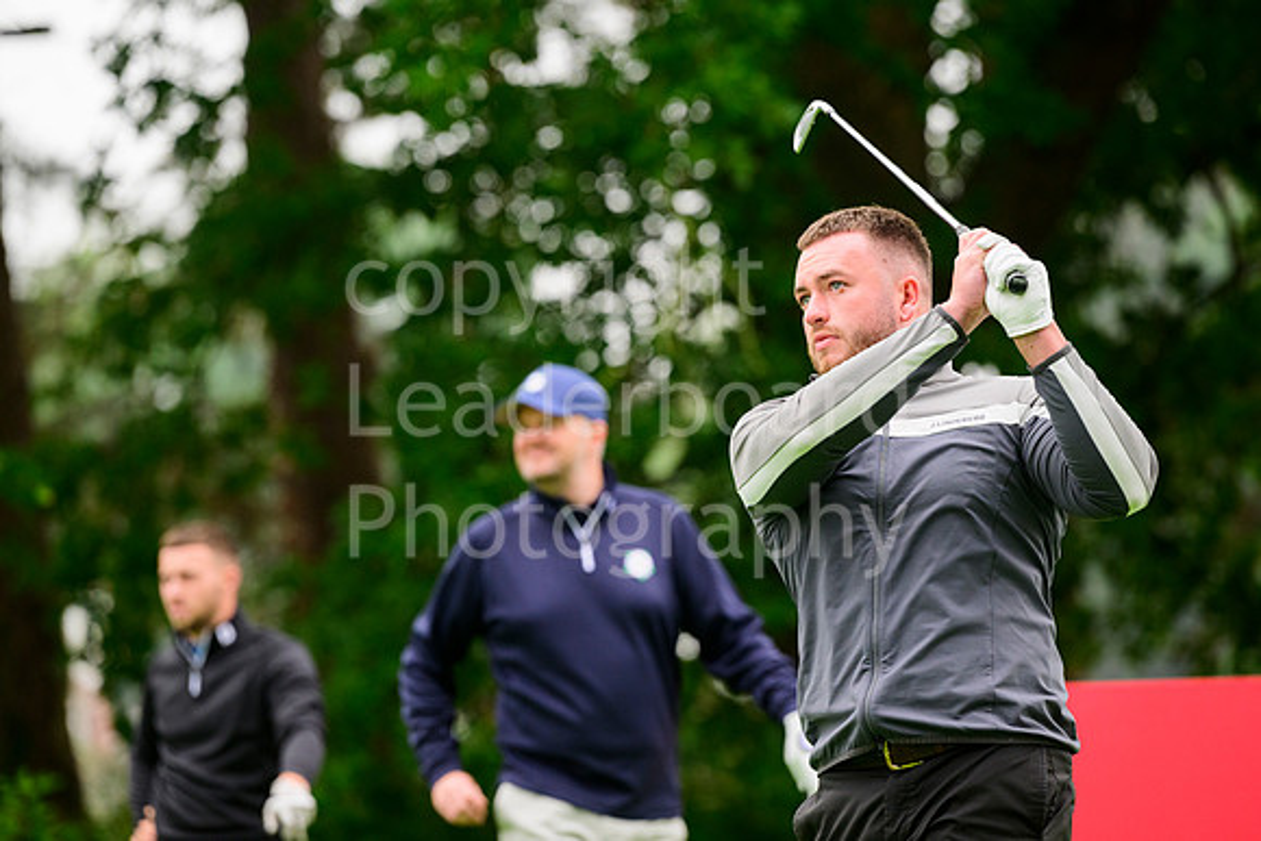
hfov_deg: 10.3
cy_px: 420
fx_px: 7007
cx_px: 630
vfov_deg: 6.9
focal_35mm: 200
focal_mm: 200
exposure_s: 1/1600
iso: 1250
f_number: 4
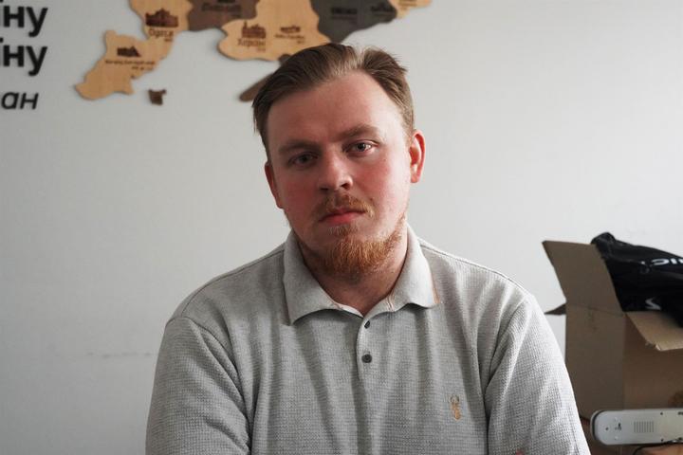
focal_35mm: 56
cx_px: 342
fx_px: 1062
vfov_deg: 24.2
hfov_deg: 35.6
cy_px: 228
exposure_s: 1/125
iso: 12800
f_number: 5.6
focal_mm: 56
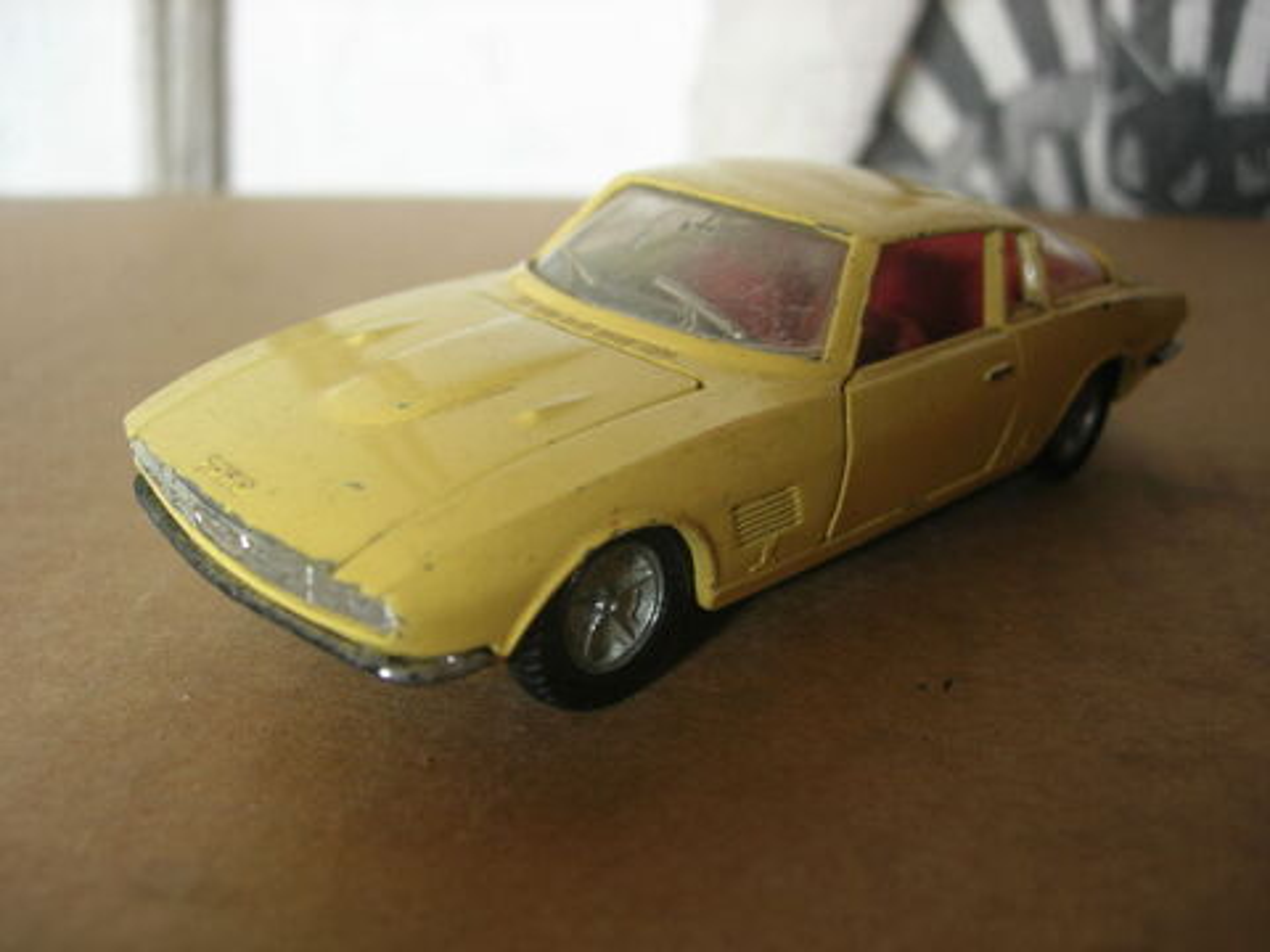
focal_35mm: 38
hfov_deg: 49.0
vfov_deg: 37.7
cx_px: 635
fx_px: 1394
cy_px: 476
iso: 70
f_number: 2.8
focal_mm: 7.8
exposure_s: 1/3.9
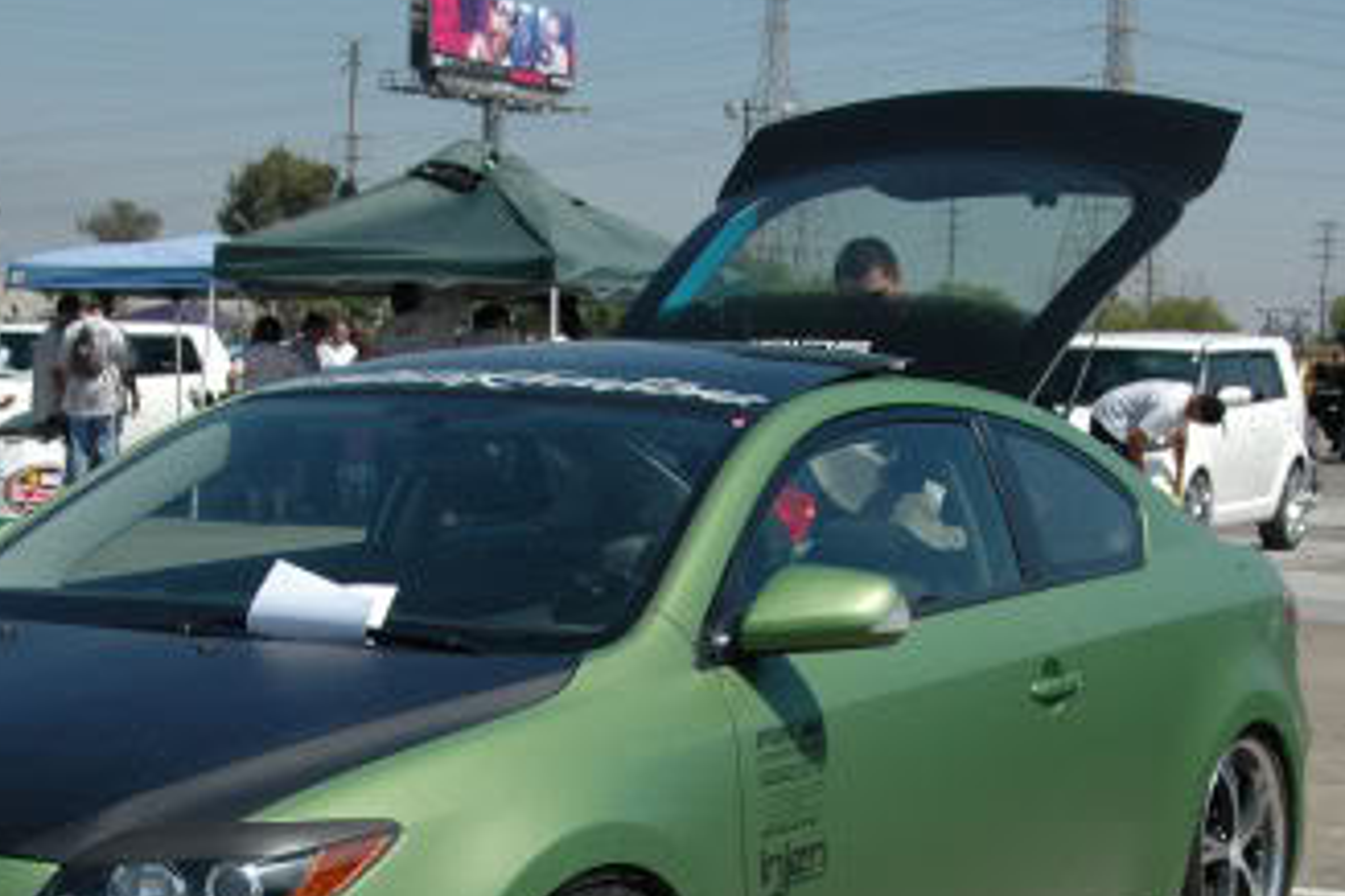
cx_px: 531
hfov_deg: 23.6
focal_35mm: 86
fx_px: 3213
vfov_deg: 15.7
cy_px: 789
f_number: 4.5
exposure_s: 1/1600
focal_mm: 26
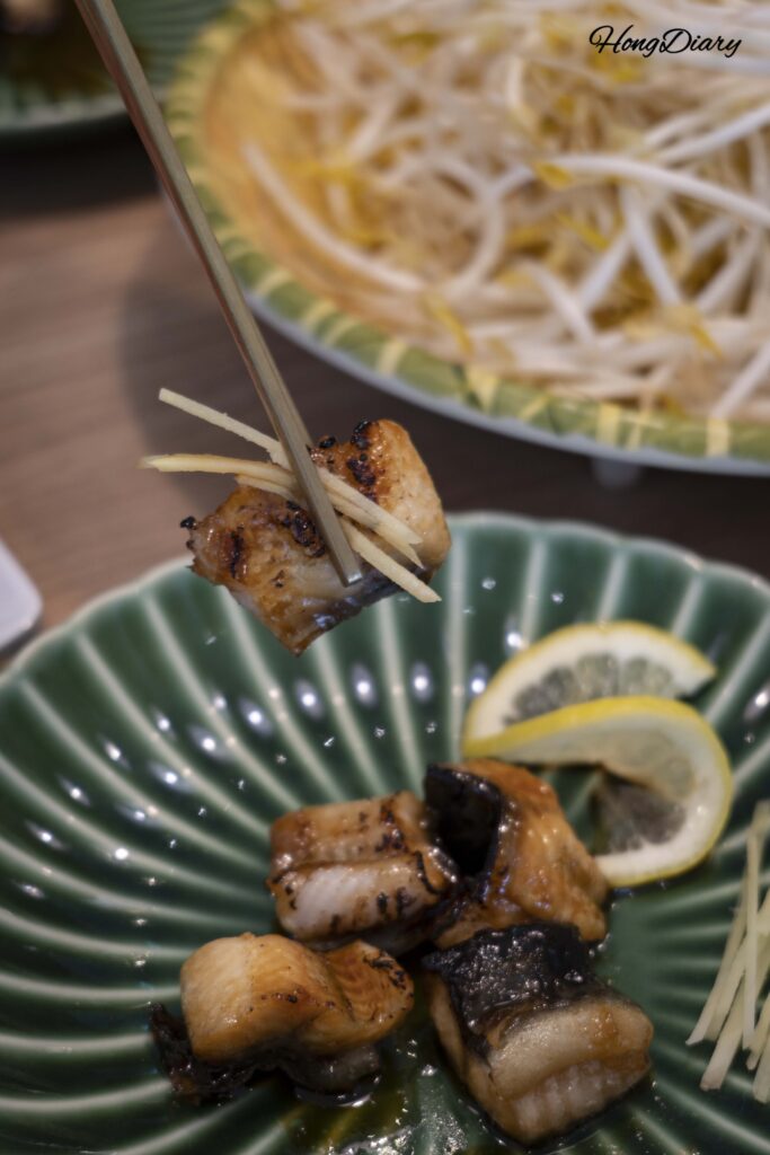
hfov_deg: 22.6
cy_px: 578
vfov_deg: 33.4
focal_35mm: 60
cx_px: 385
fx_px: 1924
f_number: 5.6
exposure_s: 1/60
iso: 640
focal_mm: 60
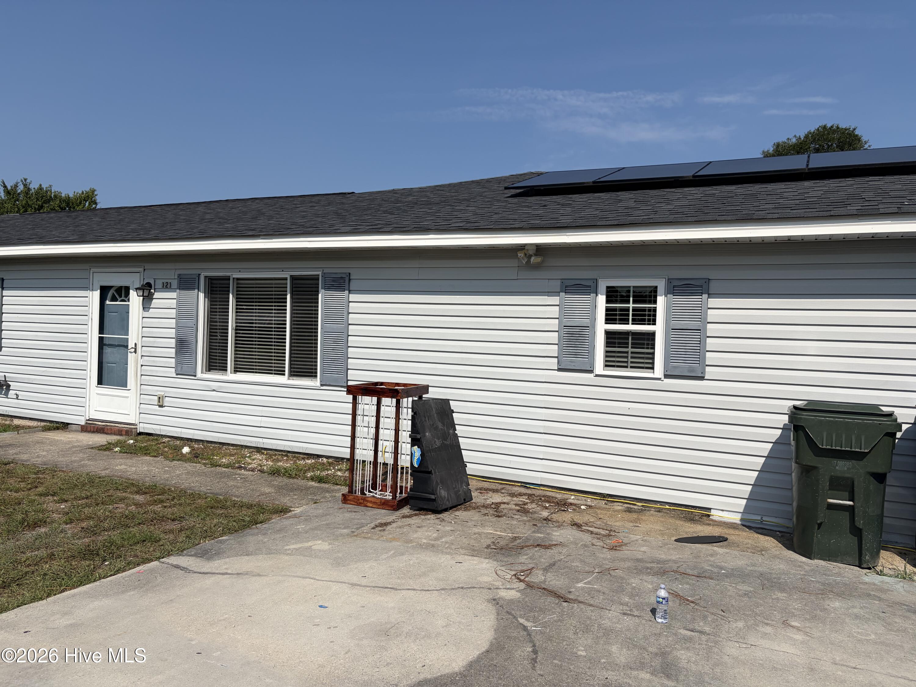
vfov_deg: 53.1
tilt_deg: -0.3
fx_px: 688
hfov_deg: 67.3
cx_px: 458
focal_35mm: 26
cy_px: 344
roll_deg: -2.5
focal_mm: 5.96
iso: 50
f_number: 1.6
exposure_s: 1/7813
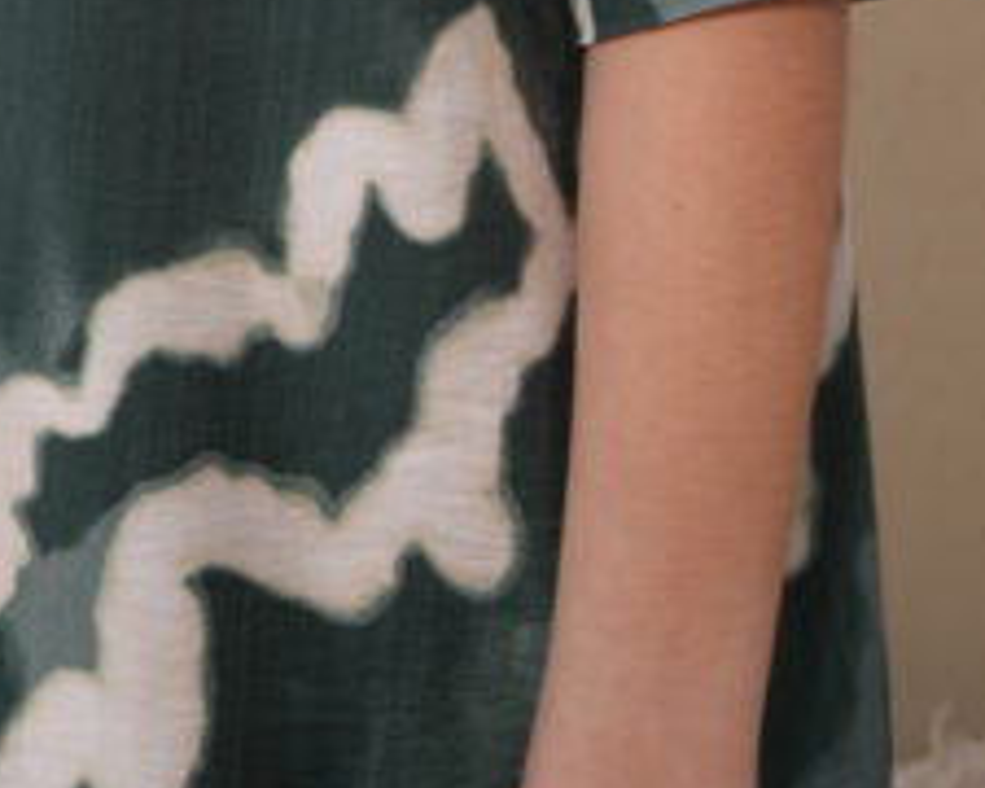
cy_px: -937
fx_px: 5481
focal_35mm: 188
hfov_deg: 10.2
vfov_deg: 7.8
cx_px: 53
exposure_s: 1/125
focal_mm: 50
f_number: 7.1
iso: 160
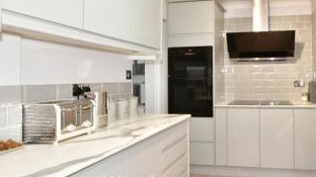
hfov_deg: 71.0
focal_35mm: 24
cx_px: 238
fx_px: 201
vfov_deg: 47.4
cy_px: 73
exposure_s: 1/4
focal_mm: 10
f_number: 6.3
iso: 200
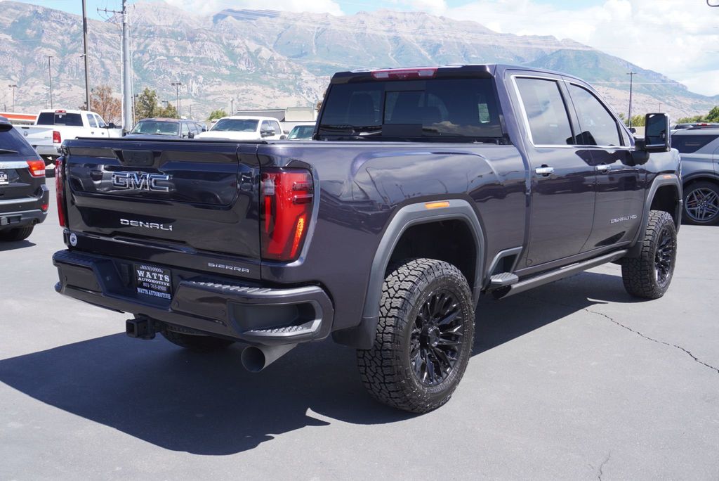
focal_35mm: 38
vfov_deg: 35.5
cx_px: 360
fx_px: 749
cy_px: 240
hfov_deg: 51.3
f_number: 7.1
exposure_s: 1/160
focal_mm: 25
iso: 100
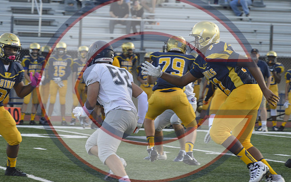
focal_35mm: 313
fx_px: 2479
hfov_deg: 6.7
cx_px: 146
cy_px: 88
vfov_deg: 4.2
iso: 800
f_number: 9
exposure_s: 1/400
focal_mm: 195
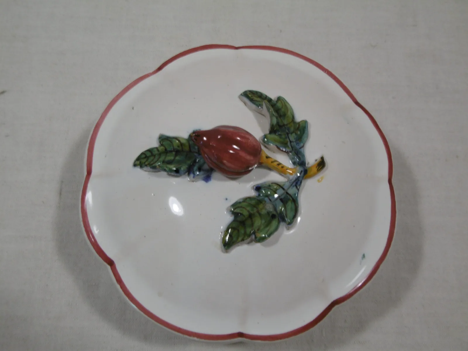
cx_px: 234
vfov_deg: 33.6
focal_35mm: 43
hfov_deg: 43.9
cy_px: 176
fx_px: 581
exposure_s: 1/30
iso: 100
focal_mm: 7.7
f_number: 3.8
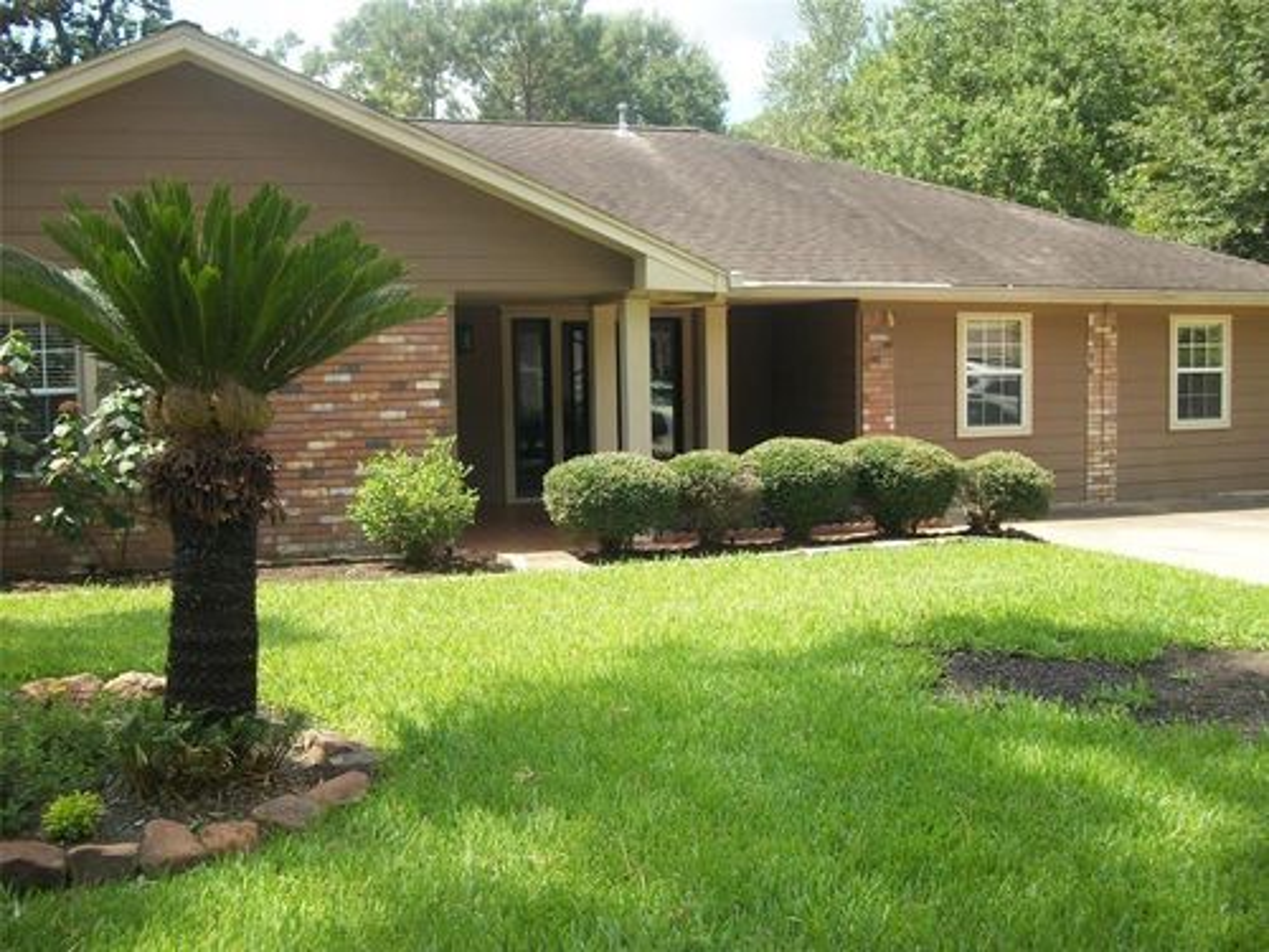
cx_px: 634
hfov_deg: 56.8
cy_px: 476
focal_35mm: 32
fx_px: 1173
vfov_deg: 44.2
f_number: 8.8
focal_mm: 5.7
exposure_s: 1/60
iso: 80
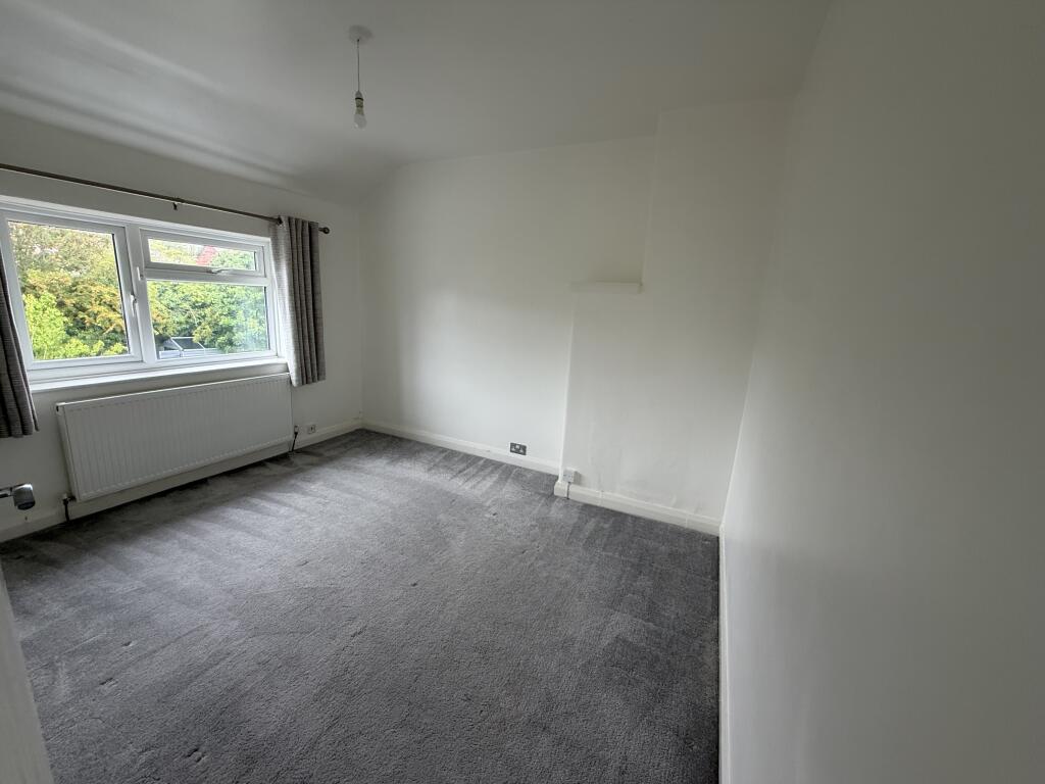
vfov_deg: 85.7
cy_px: 392
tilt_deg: -11.9
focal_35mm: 14
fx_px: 423
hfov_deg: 102.1
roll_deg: -3.4
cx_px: 522
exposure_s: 1/121
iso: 200
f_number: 2.2
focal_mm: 2.22
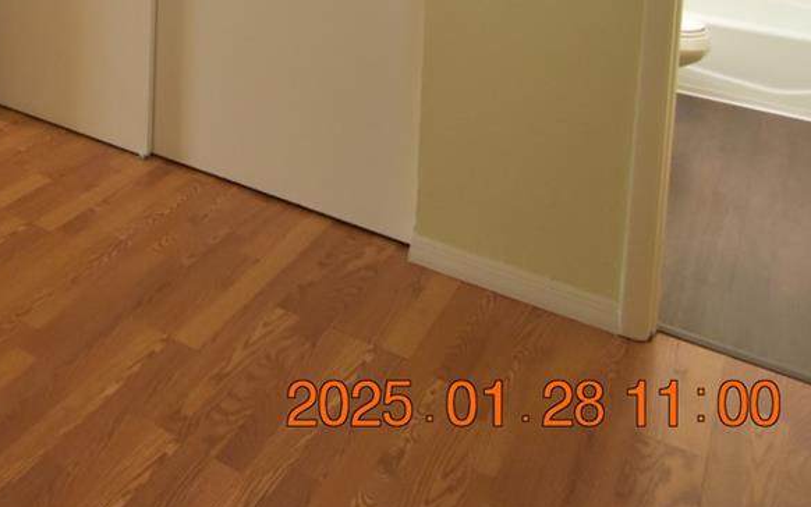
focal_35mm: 42
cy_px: -227
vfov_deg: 24.6
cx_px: -124
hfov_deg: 37.6
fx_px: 928
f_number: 3.5
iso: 1250
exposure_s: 1/60
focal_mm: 10
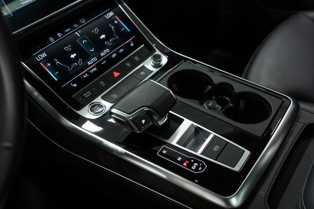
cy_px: 104
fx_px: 366
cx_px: 157
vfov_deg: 31.9
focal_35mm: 42
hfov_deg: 46.4
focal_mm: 28
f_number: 3.2
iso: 500
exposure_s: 1/50
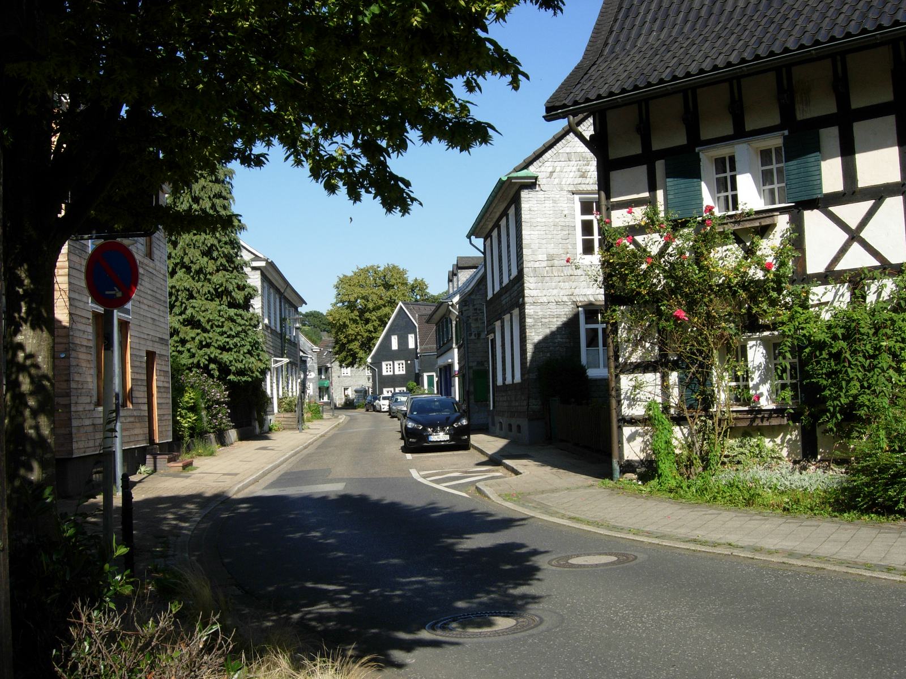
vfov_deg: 35.1
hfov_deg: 45.8
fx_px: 1073
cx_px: 453
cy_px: 340
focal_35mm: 41
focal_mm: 8.5
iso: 50
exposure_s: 1/313
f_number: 5.7
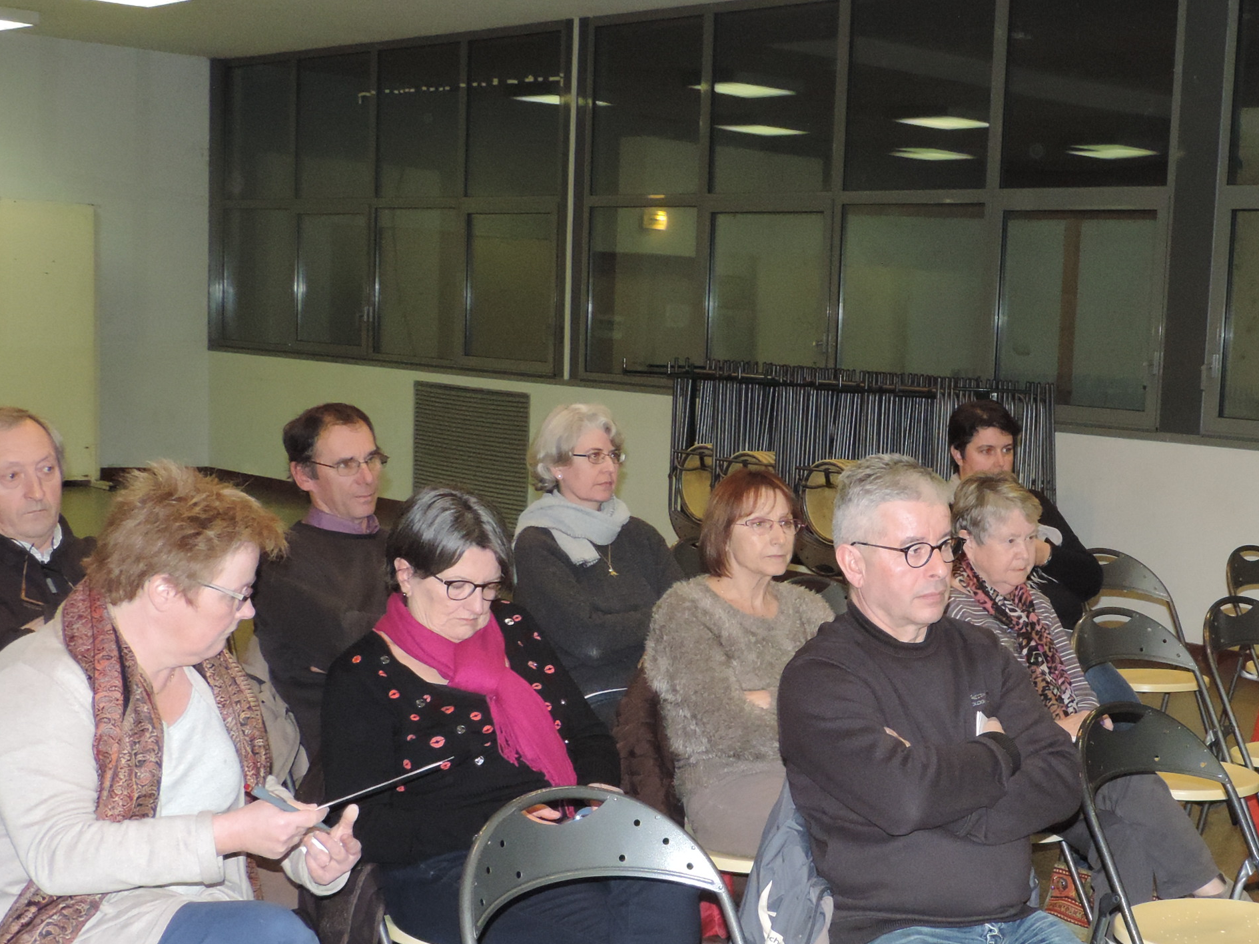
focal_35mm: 57
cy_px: 596
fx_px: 2073
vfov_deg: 25.6
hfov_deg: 33.0
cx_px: 979
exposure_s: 1/80
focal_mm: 5.8
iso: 500
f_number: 3.2
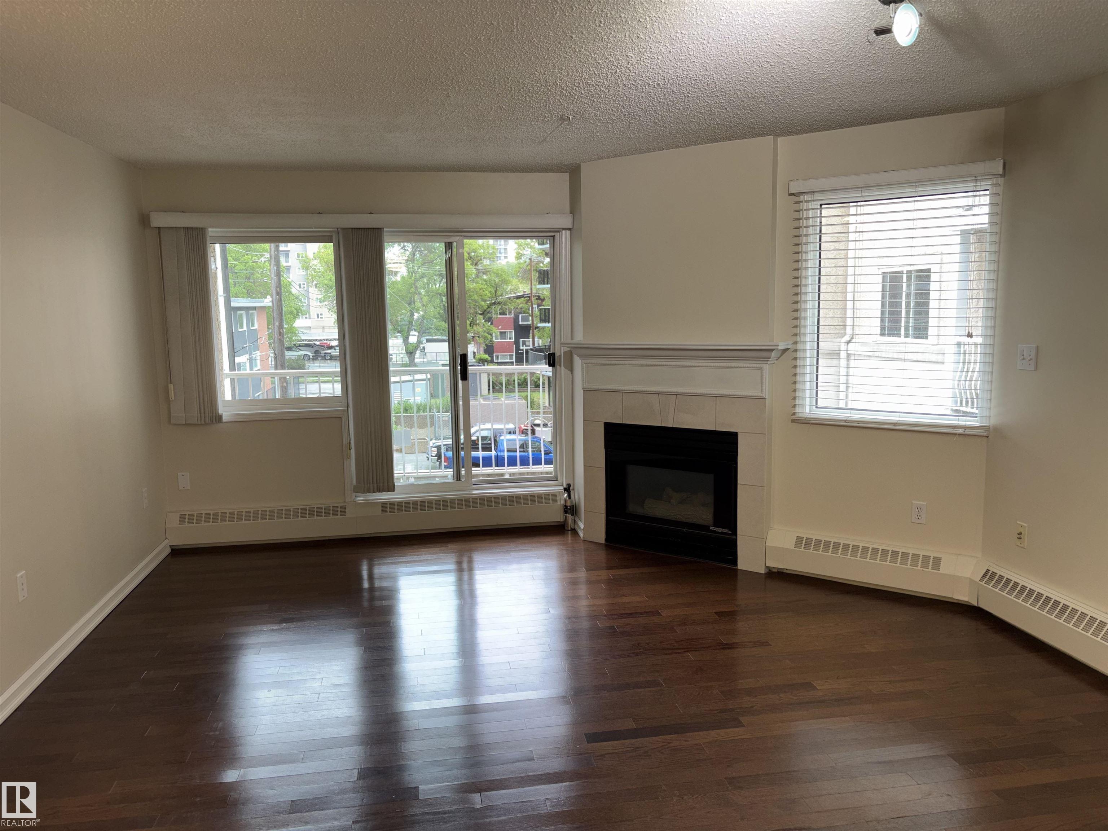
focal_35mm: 26
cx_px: 554
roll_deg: +1.3
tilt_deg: -7.5
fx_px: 832
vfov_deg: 53.1
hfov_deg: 67.3
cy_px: 416
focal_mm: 5.96
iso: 40
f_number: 1.6
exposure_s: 1/26
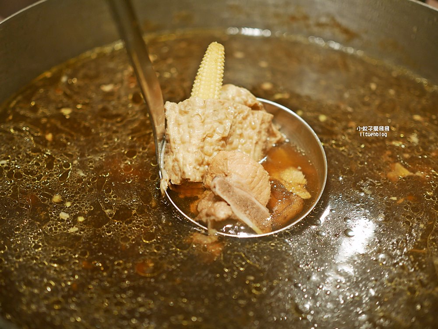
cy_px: 164
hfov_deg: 38.2
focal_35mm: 50
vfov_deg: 29.1
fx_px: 633
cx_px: 219
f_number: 1.8
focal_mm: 25
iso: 200
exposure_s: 1/60
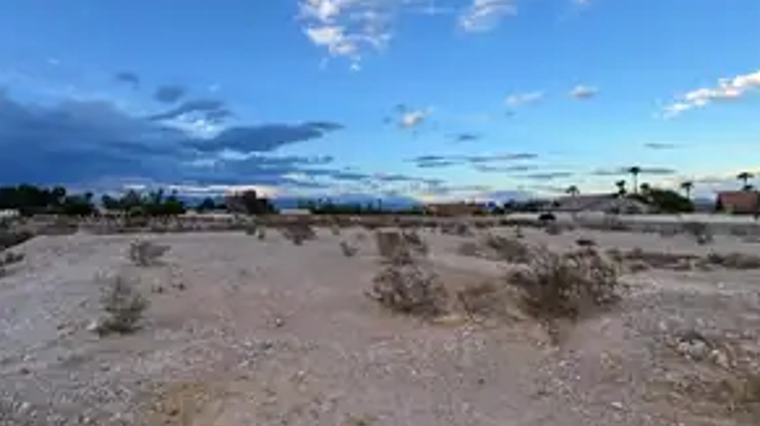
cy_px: 209
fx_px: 423
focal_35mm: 21
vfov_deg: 53.4
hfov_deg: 83.0
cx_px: 308
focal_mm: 2.22
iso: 40
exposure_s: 1/384
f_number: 2.2
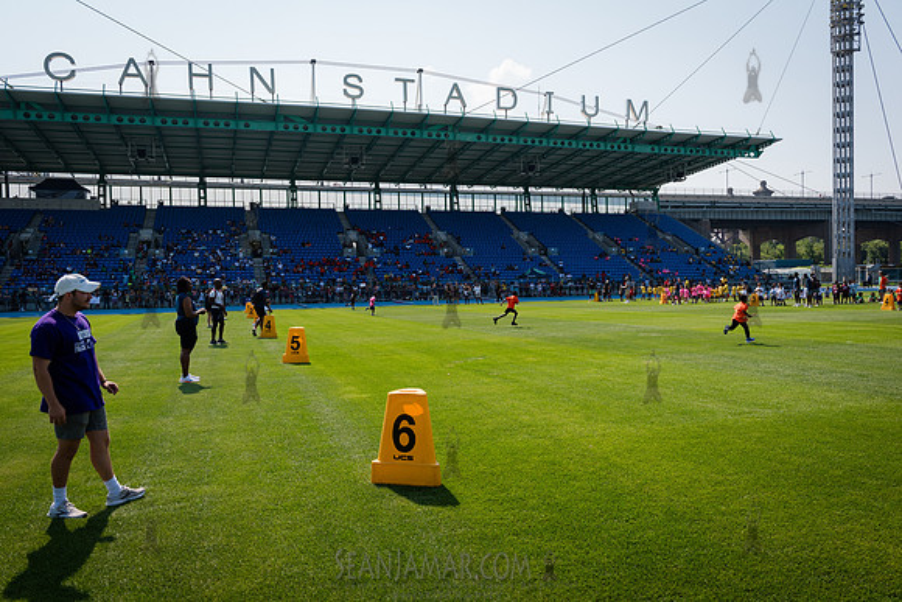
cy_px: 301
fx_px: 677
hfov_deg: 67.3
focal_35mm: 27
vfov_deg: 47.9
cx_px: 451
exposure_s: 1/1000
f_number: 5.6
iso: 400
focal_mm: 27
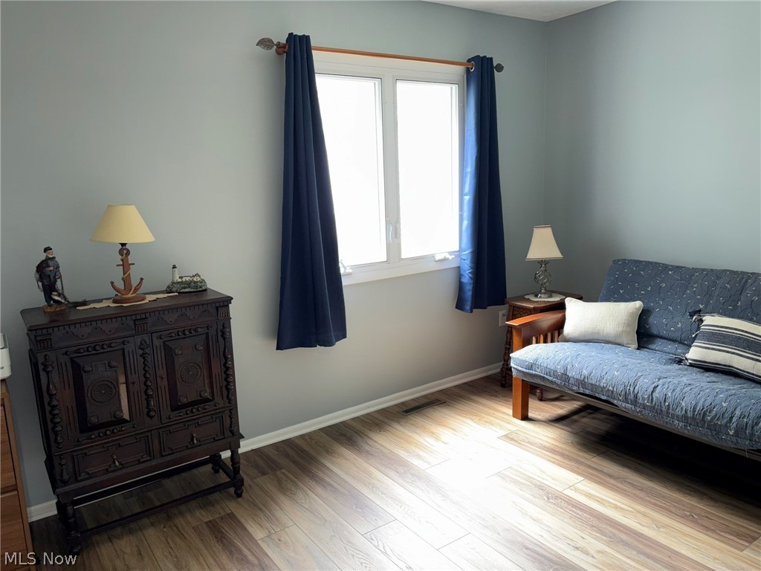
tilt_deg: -11.7
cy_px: 286
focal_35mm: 26
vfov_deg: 53.1
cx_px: 380
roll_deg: +2.2
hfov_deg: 67.3
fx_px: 572
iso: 64
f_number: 1.6
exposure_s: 1/17
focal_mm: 5.96
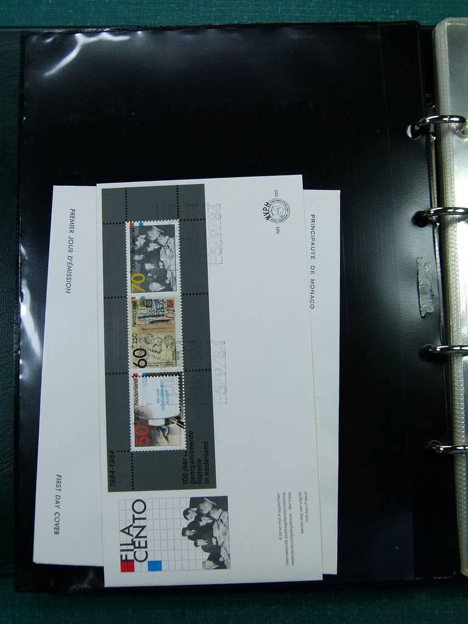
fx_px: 649
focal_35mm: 36
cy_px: 312
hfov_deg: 39.7
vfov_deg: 51.4
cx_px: 234
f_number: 3.1
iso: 100
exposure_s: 1/125
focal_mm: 6.5
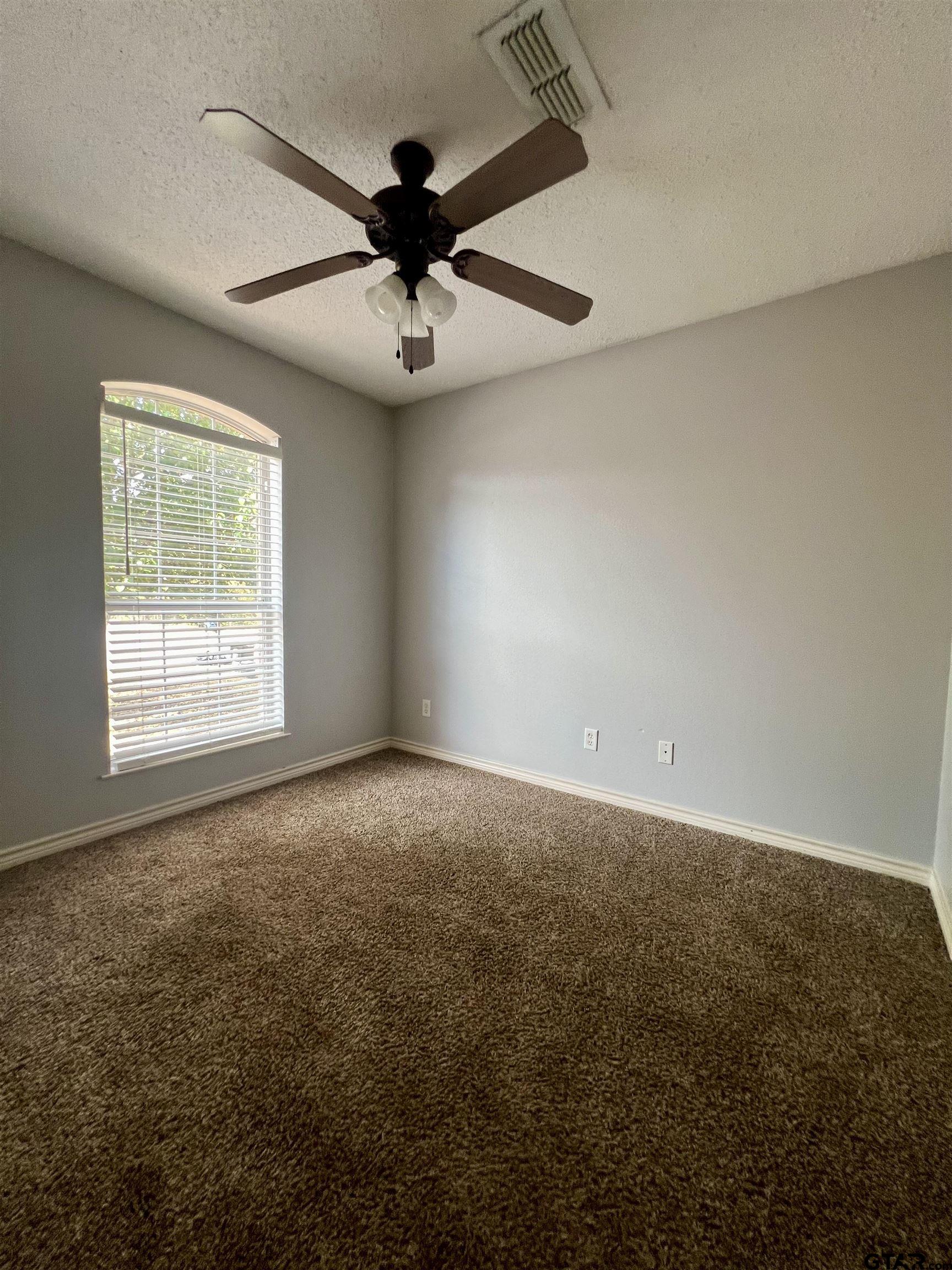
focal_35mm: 13
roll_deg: -0.8
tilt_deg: -2.8
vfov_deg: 106.2
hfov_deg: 89.9
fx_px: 477
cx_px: 476
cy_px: 635
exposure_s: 1/99
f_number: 1.8
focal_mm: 1.57
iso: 125
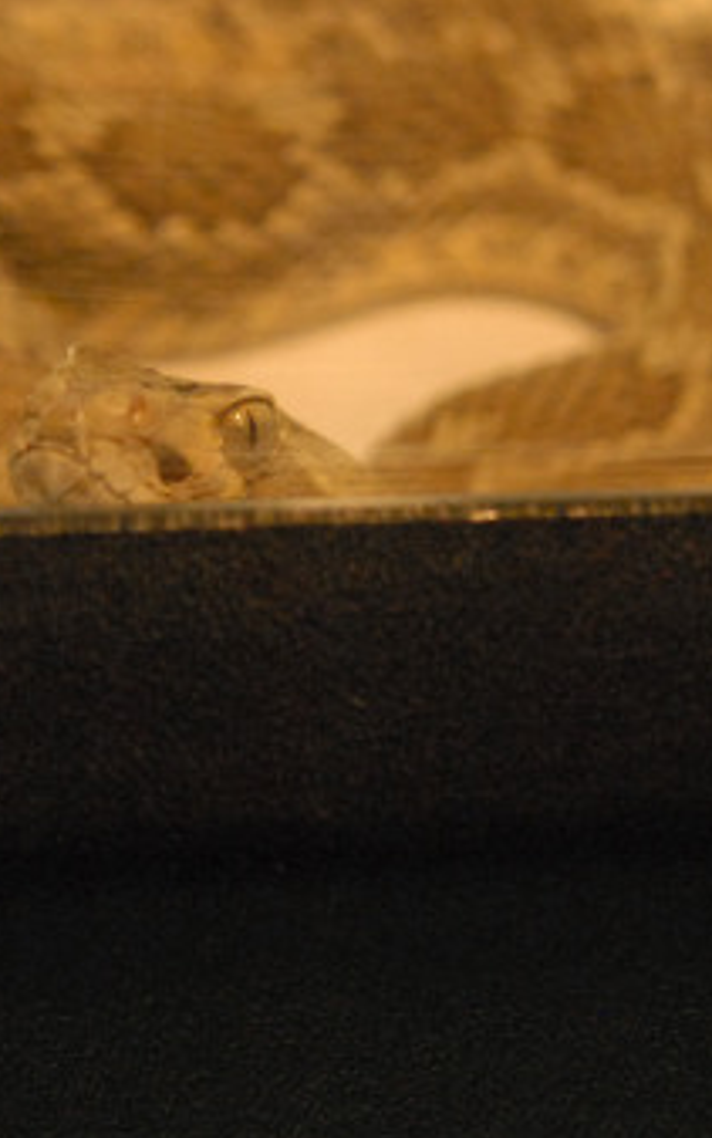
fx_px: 4062
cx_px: 165
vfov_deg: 15.9
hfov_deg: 10.0
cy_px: 410
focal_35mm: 131
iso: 1600
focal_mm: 36
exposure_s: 1/80
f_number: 4.5
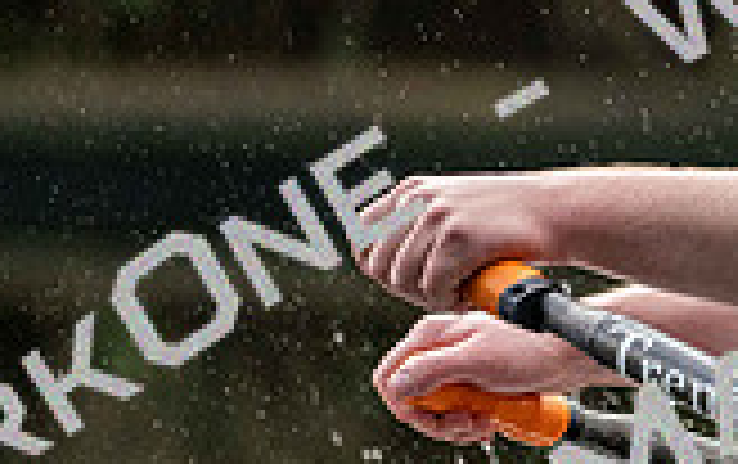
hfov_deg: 1.5
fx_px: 28942
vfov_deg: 0.9
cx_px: 1174
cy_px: 77
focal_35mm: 1437
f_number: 4.5
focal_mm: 400
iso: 2000
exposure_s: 1/2500
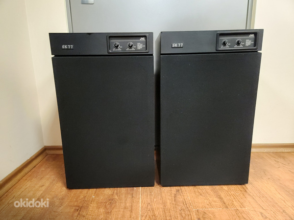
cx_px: 147
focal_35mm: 23
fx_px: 195
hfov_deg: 73.9
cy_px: 110
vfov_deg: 58.9
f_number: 1.8
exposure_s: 1/33
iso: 500
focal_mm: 5.4
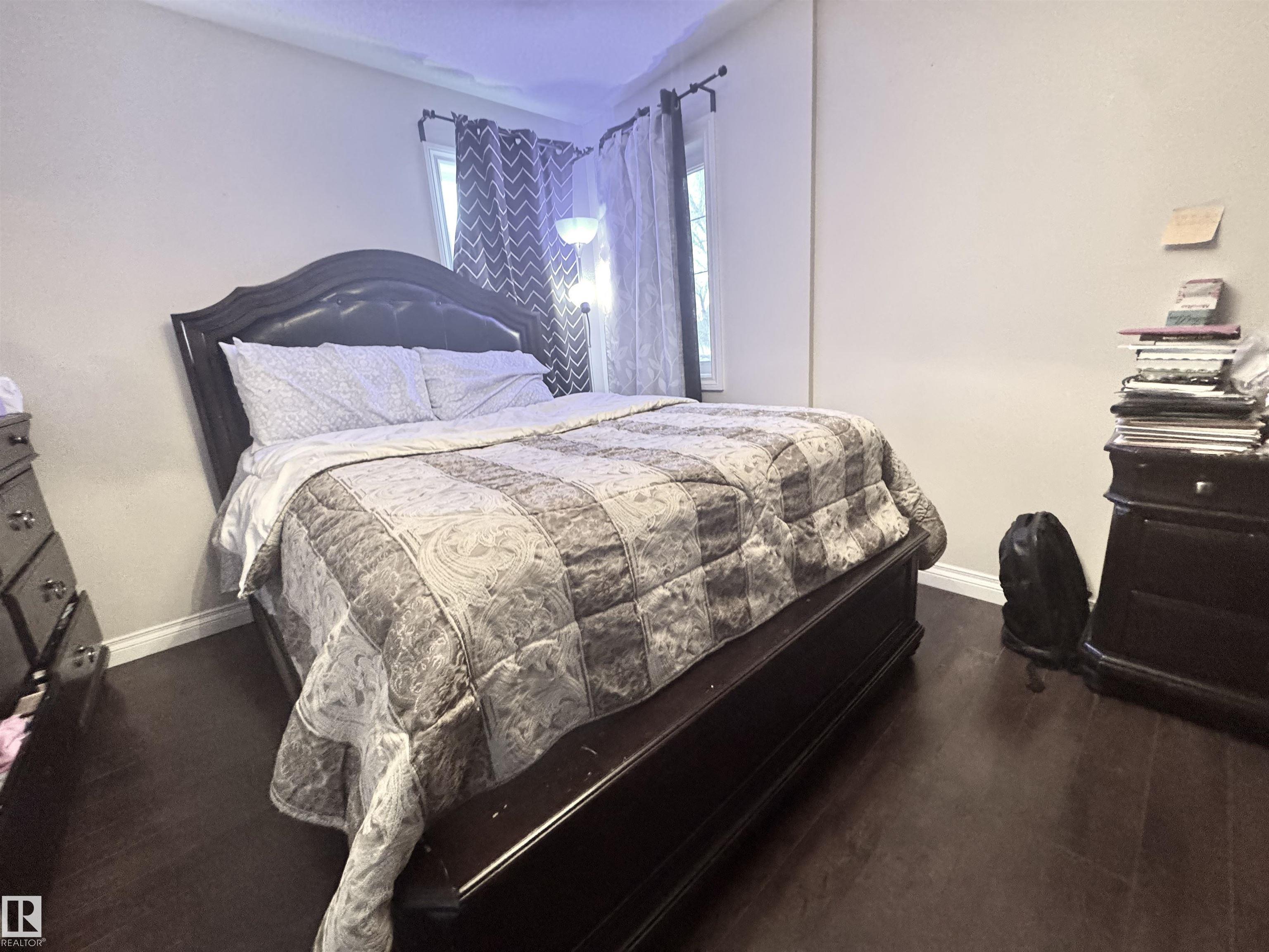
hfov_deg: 102.1
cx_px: 634
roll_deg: +3.6
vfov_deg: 85.7
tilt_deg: -12.6
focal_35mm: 14
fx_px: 513
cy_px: 476
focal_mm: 2.22
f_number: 2.2
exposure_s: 1/60
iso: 640
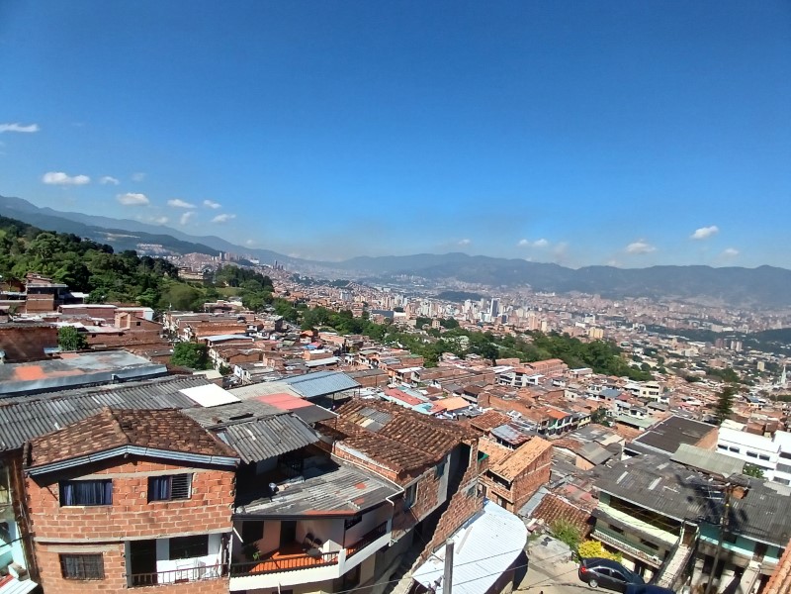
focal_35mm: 17
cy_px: 297
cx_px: 396
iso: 50
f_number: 2.2
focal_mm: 1.4
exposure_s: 1/1271
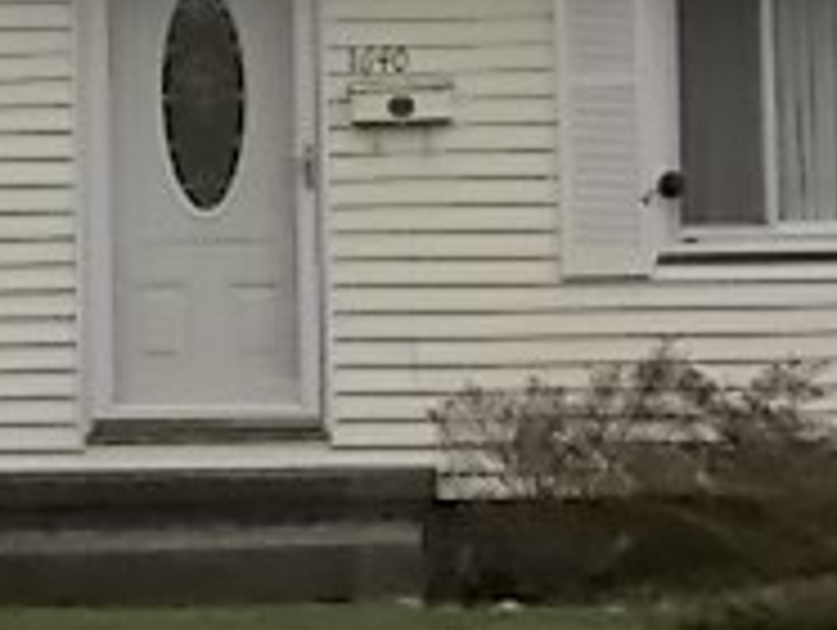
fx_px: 4164
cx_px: 194
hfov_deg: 11.4
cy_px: -45
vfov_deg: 8.6
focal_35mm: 172
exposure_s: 1/250
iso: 400
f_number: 4.5
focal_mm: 9
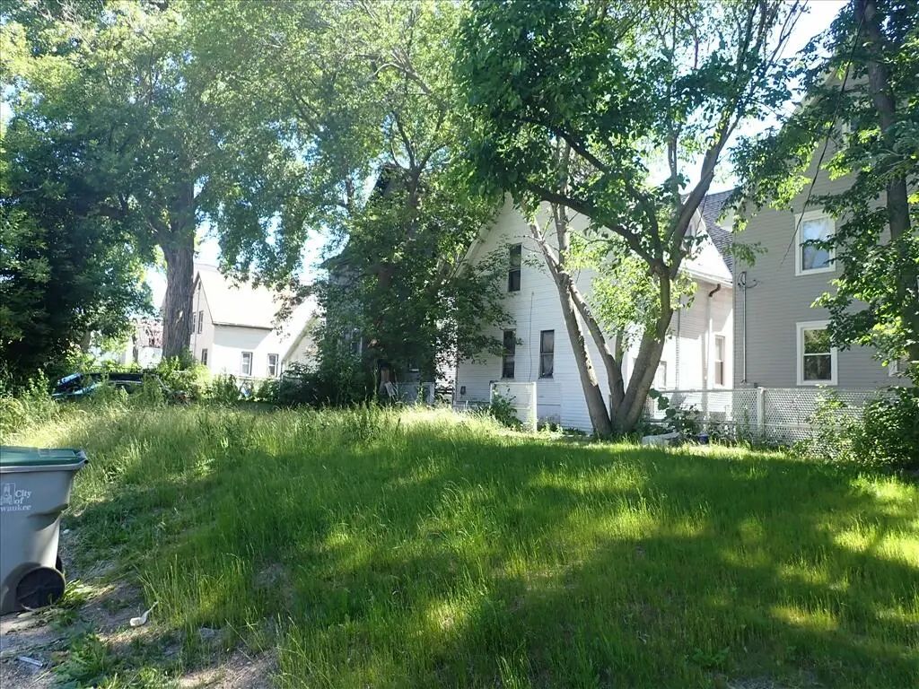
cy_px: 344
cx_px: 460
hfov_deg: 69.4
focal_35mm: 25
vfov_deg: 54.9
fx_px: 664
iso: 100
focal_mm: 4.5
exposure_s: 1/200
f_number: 2.8
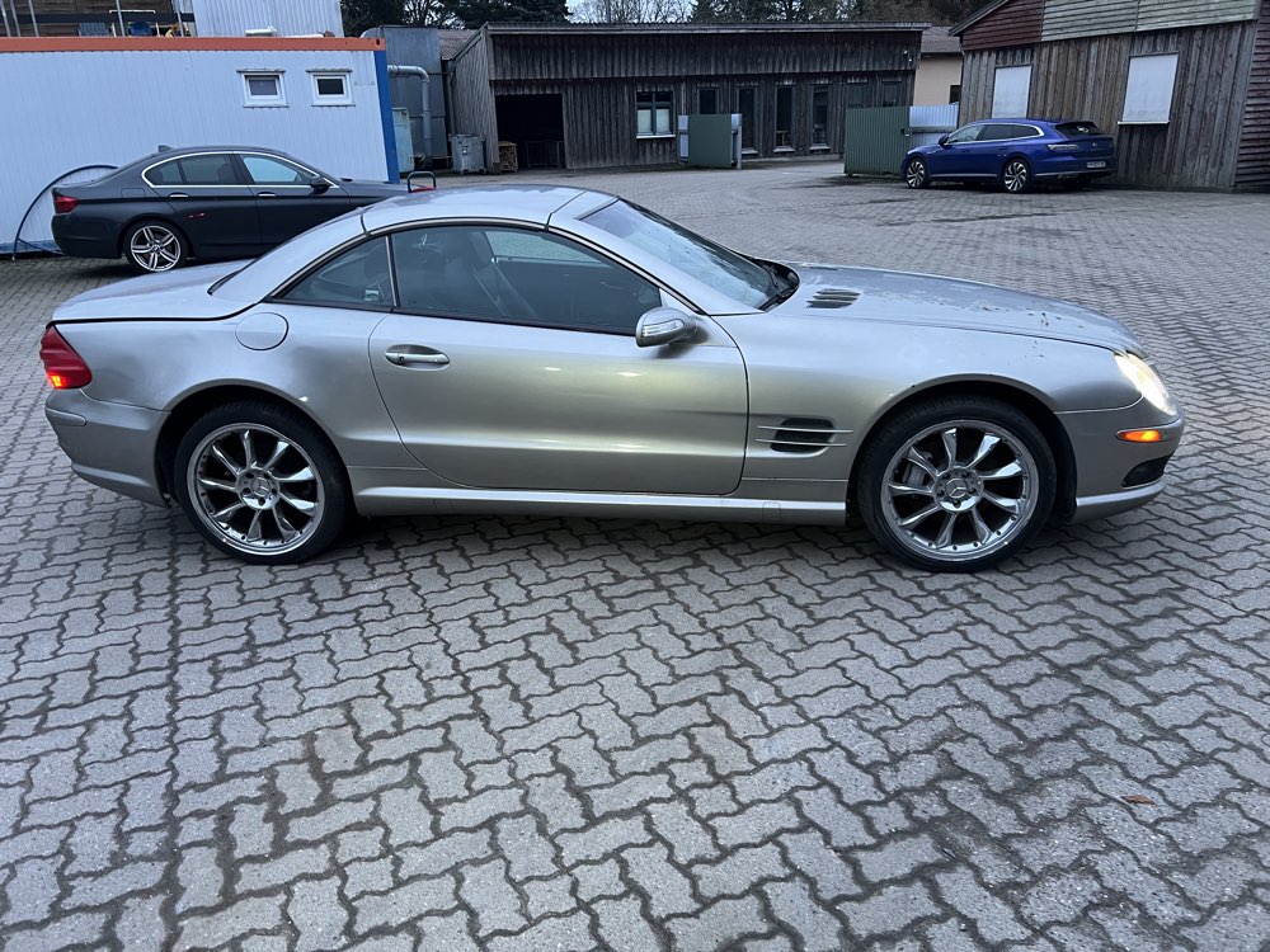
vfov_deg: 53.1
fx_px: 954
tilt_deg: -20.4
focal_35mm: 26
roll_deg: +4.0
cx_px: 635
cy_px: 476
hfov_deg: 67.3
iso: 200
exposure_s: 1/50
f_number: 1.5
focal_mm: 5.7
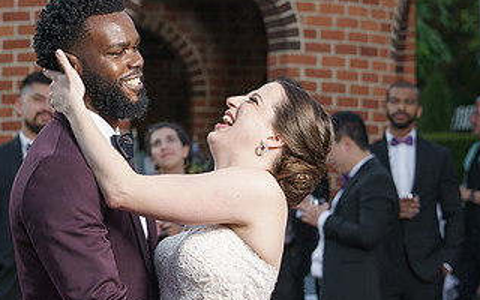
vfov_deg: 9.4
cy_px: 208
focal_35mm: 140
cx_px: 150
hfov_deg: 14.9
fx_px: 1831
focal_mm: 70
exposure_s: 1/200
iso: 125
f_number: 4
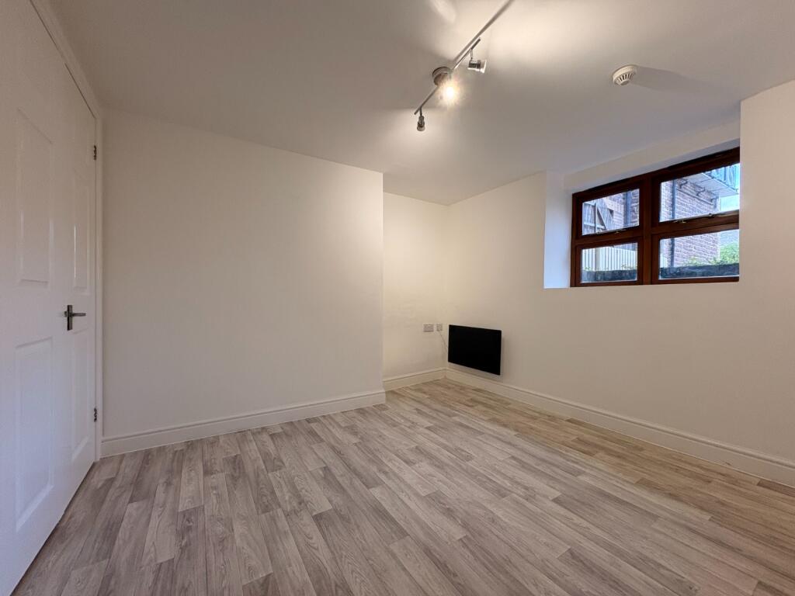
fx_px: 322
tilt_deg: +0.4
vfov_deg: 85.7
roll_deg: +0.9
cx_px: 398
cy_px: 298
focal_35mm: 14
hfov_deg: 102.1
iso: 125
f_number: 2.2
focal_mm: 2.22
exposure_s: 1/100
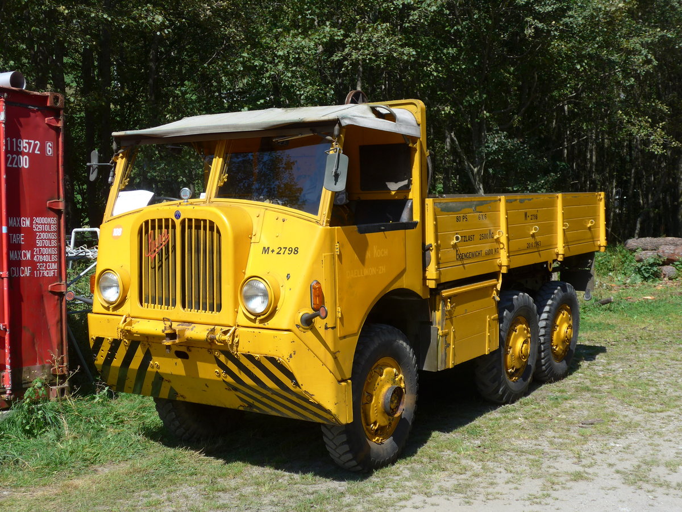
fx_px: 906
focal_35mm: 46
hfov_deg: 41.2
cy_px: 256
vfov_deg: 31.5
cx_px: 341
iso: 80
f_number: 3
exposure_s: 1/1300
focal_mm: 9.5
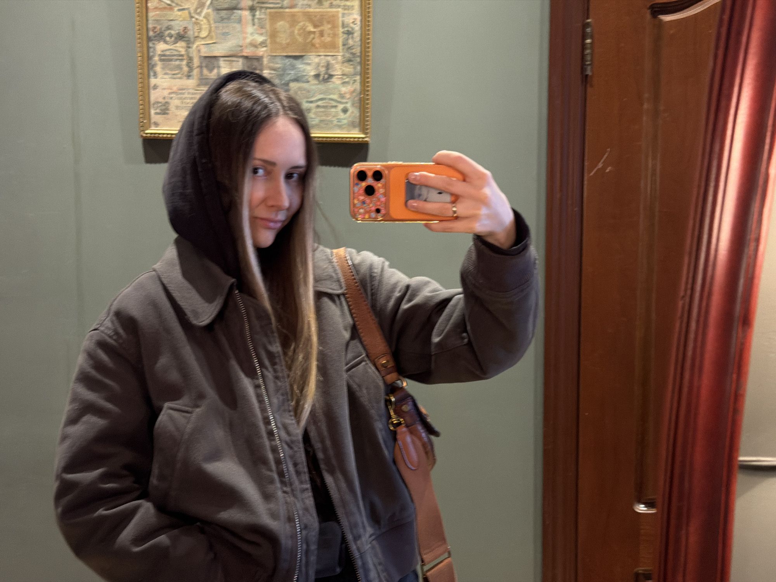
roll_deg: -0.3
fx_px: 1076
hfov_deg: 39.7
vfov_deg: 30.3
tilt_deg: -6.1
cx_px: 388
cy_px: 291
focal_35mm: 48
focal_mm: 6.76
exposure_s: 1/33
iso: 250
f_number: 1.78
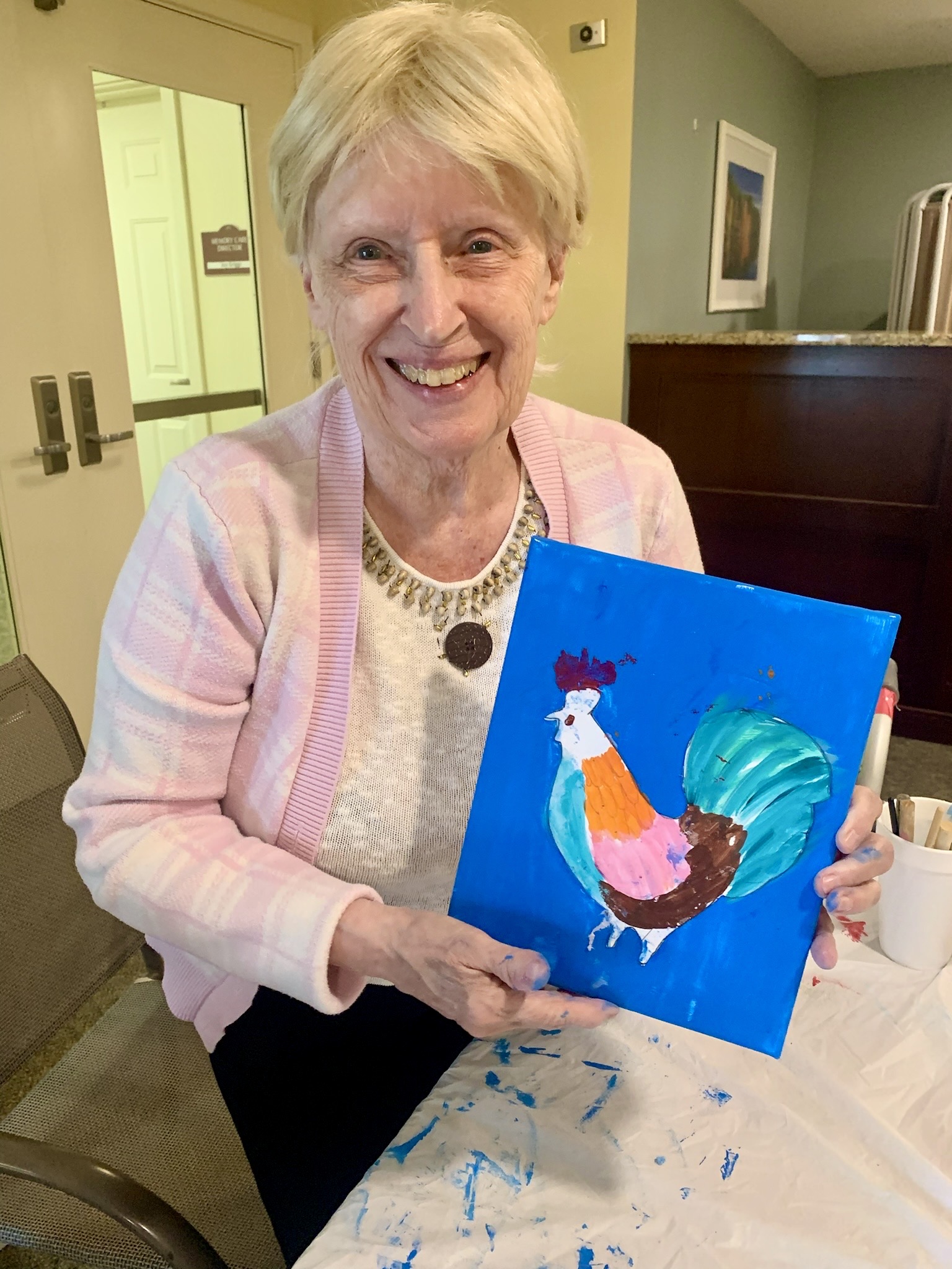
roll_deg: +1.3
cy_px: 634
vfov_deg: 67.3
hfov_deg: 53.1
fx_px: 953
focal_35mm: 26
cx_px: 476
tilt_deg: -17.2
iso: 320
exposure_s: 1/60
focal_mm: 4.25
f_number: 1.8
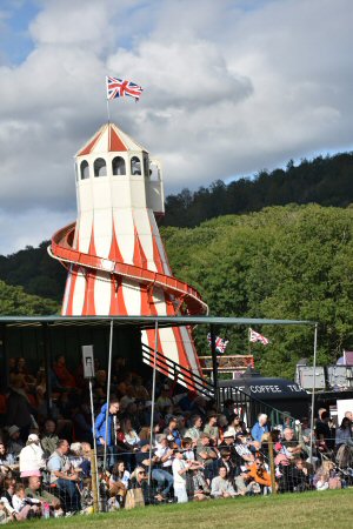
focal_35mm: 147
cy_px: 264
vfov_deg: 14.0
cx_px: 176
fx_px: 2162
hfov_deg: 9.3
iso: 100
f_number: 5
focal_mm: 98
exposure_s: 1/1000
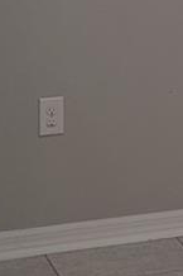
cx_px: 386
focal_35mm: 183
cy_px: -116
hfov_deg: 7.2
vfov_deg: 10.9
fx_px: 1397
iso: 53
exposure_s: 1/24
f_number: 1.85
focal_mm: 6.81
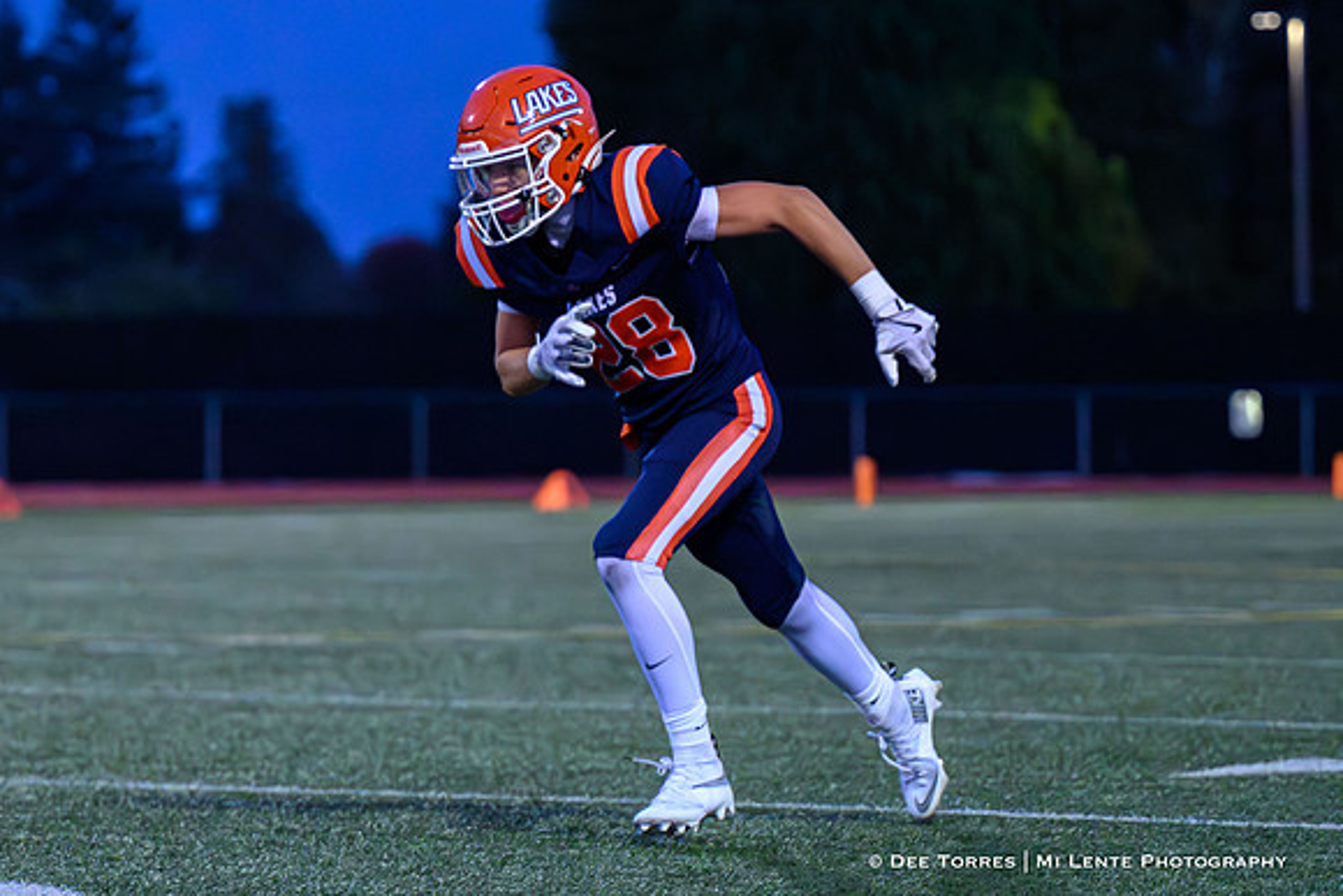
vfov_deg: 5.7
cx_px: 442
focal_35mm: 240
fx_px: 8949
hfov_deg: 8.6
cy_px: 547
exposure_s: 1/1000
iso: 16000
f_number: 4
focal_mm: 150
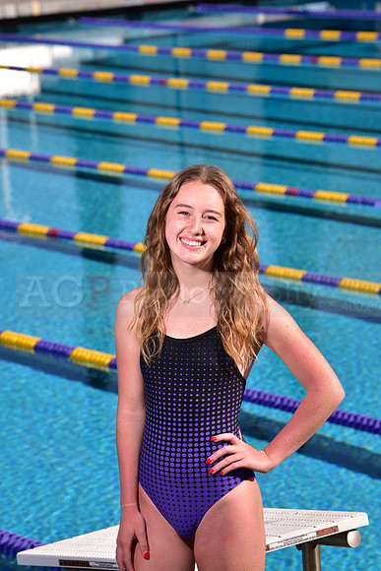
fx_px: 2380
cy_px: 286
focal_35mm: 150
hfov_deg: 9.2
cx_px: 190
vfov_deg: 13.7
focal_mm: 150
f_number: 9
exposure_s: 1/250
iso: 80
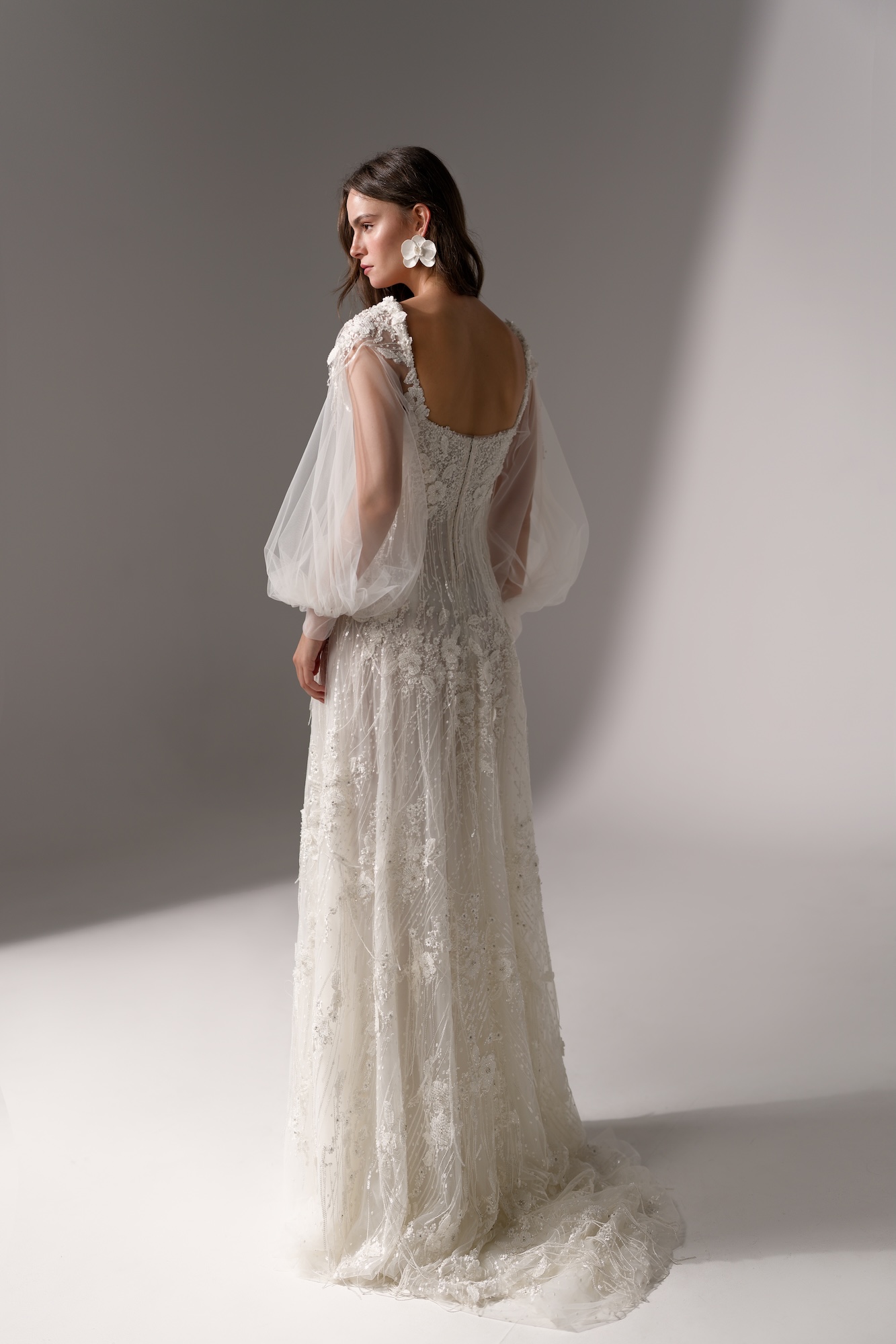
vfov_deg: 39.6
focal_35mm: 50
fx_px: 1867
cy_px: 672
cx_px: 448
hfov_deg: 27.0
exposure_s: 1/640
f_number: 1.2
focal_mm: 50
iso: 50
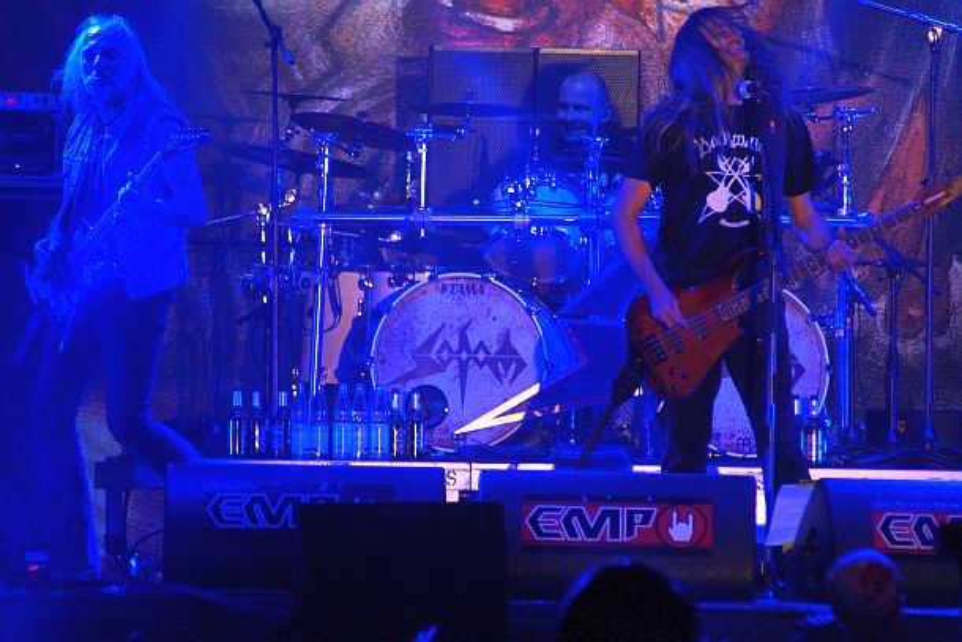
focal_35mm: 450
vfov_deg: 3.1
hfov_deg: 4.6
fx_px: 12027
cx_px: 481
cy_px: 321
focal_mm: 300
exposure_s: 1/500
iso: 1600
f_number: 5.6
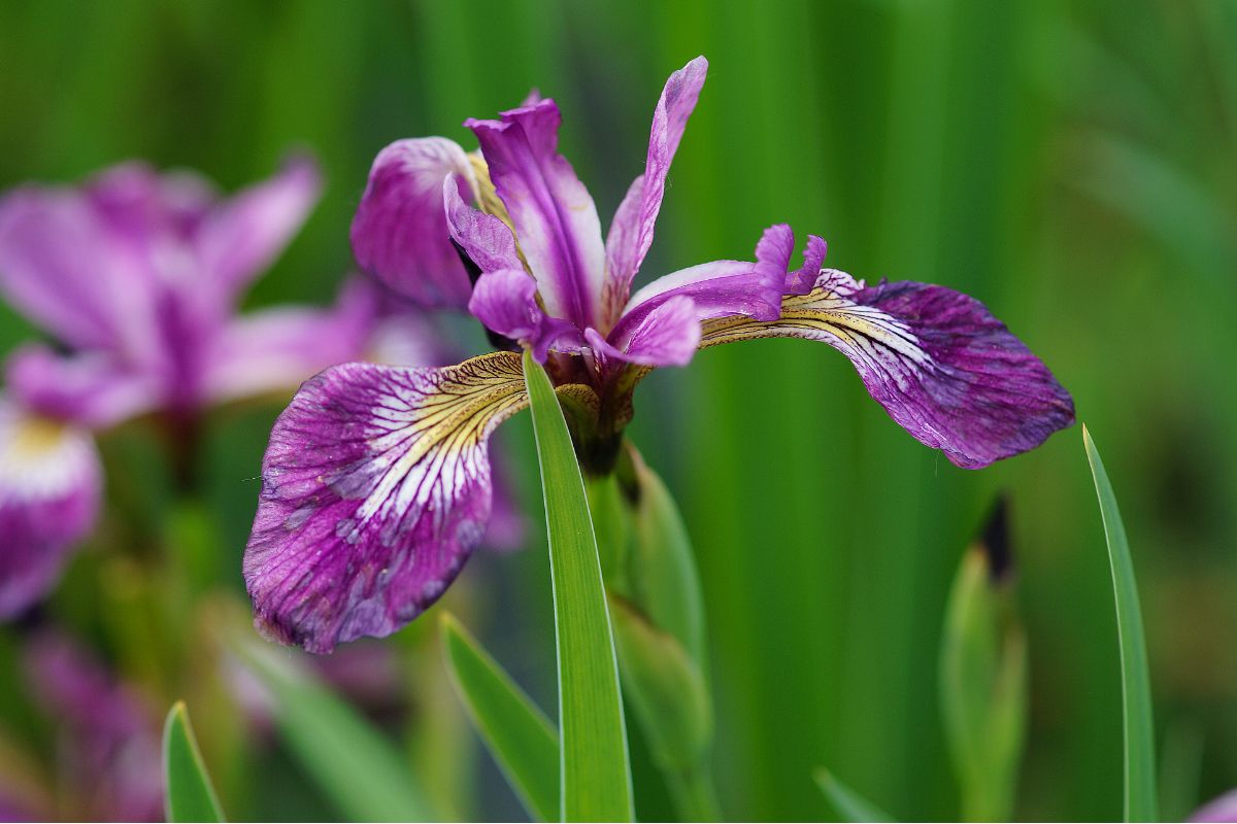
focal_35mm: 150
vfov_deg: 9.1
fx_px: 5154
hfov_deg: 13.7
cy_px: 412
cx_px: 618
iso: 100
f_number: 4
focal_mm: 100
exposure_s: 1/160
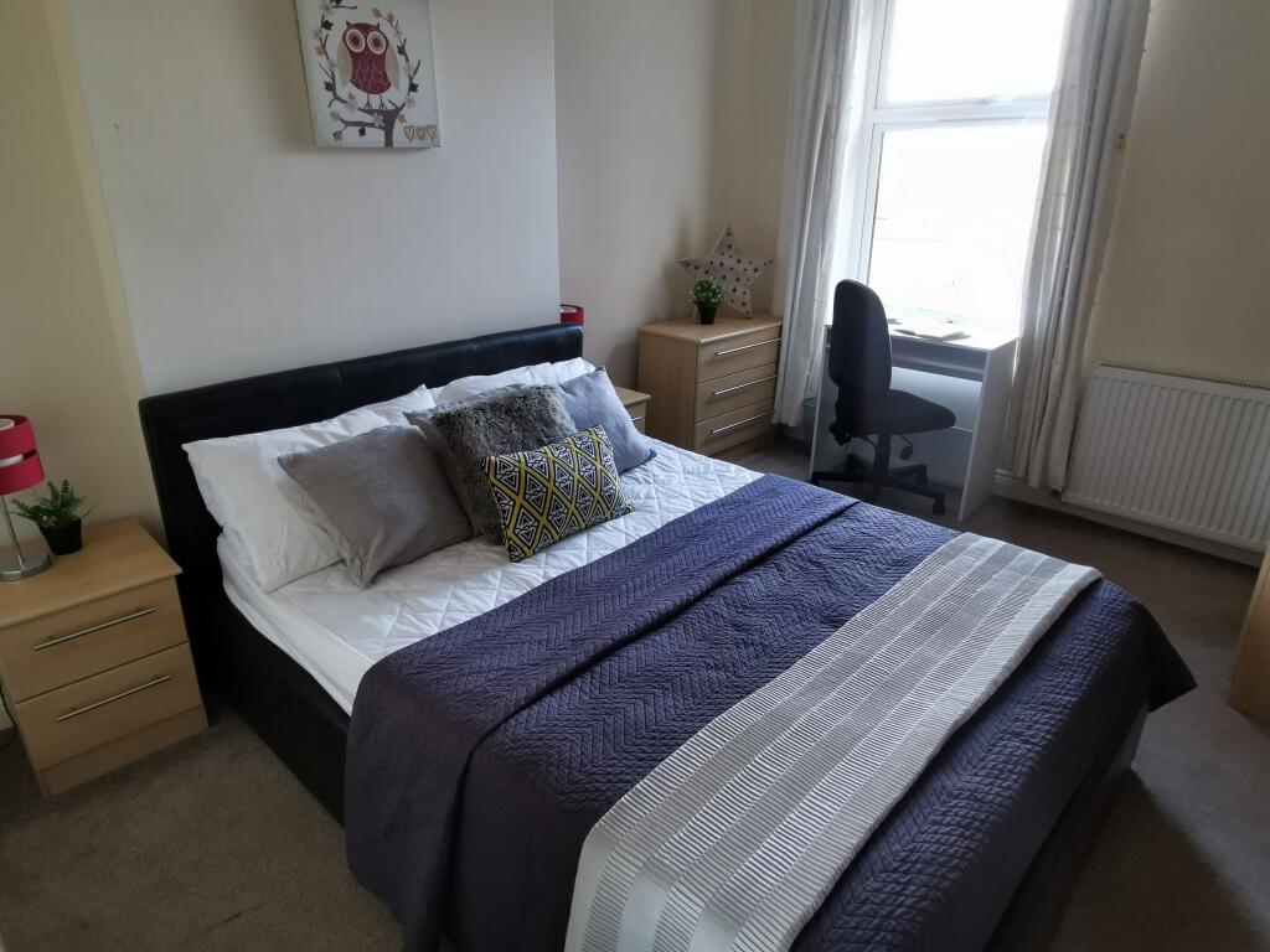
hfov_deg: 79.0
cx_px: 635
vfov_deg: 63.4
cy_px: 476
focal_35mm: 21
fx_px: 770
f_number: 2.2
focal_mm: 2.35
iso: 250
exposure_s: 1/33.3
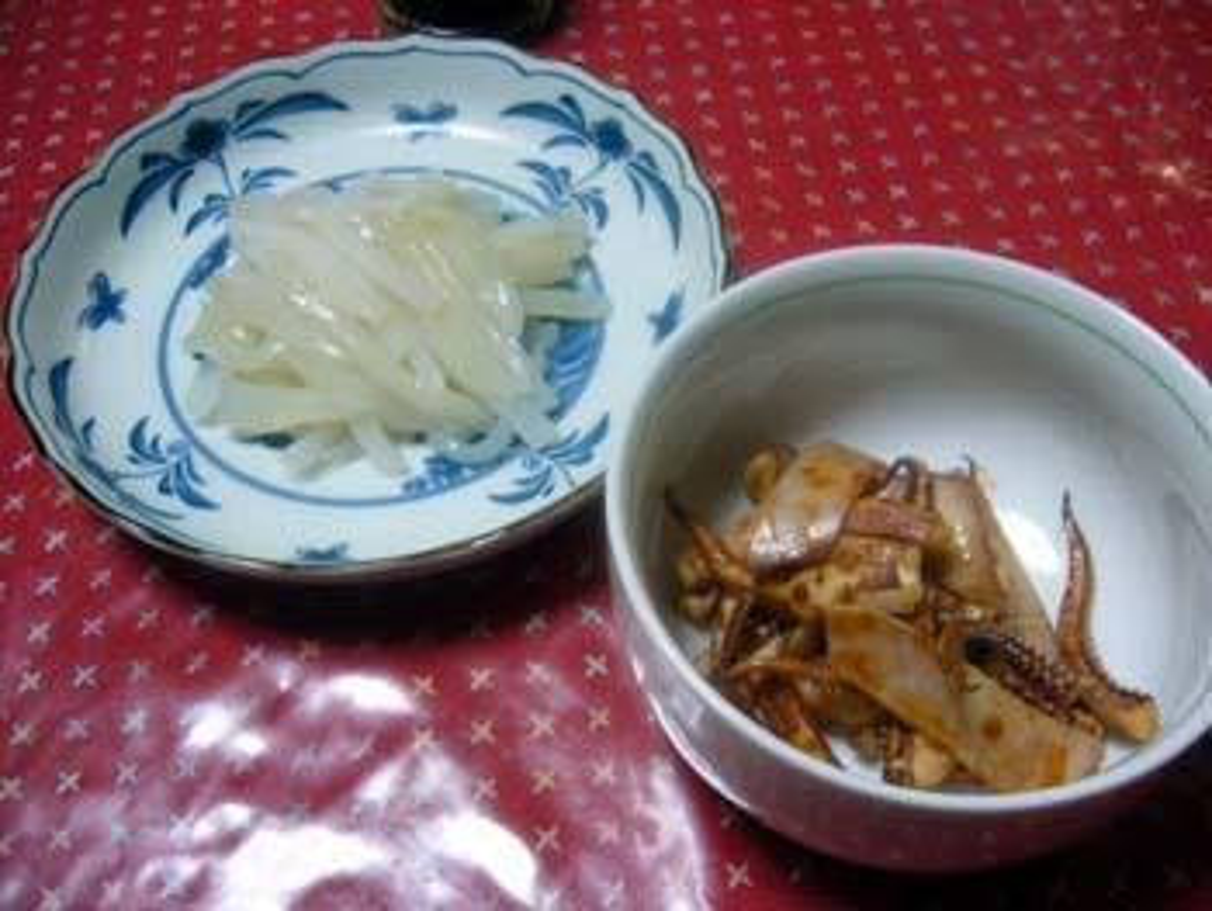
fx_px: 1226
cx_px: 606
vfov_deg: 40.7
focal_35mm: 35
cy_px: 456
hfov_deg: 52.6
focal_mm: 5.8
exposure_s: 1/8
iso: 80
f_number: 2.8
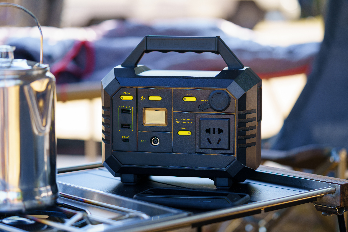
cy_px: 117
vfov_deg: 15.0
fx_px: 880
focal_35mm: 91
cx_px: 174
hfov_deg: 22.4
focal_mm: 90
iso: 100
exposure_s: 1/125
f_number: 3.2
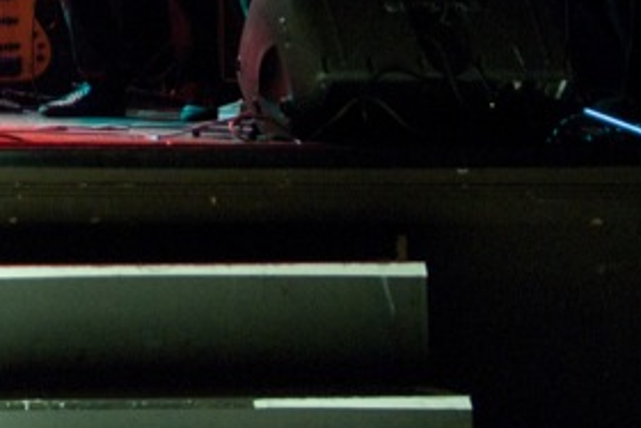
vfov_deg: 7.0
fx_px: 3417
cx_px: -407
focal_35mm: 192
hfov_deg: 10.3
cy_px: -244
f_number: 2.8
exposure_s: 1/30
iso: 1000
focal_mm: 35
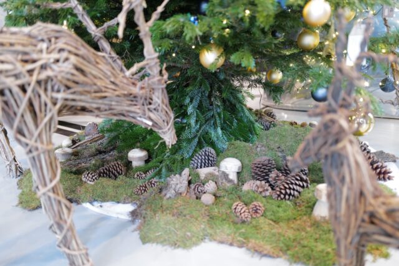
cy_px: 133
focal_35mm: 28
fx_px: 310
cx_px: 200
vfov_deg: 46.4
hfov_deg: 65.5
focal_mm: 28
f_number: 1.7
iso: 1600
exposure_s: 1/80
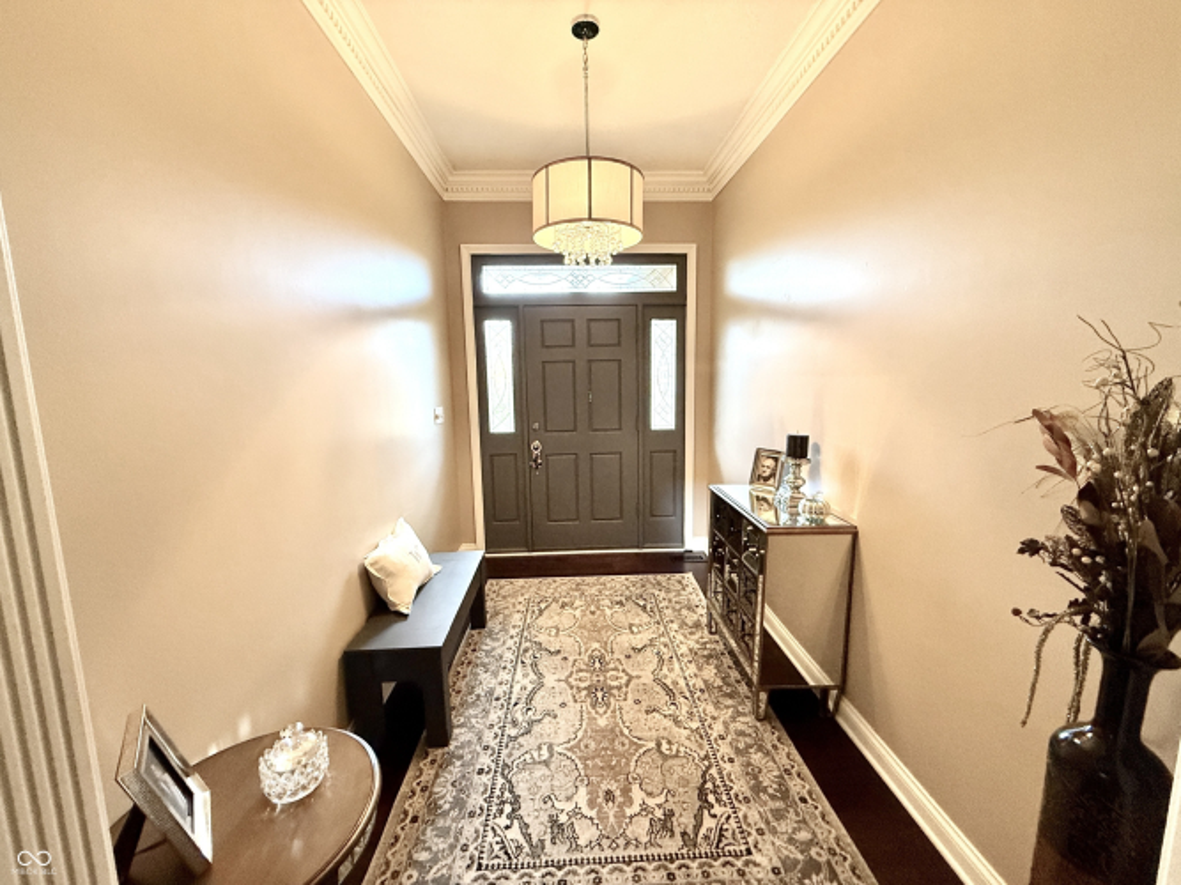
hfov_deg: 102.1
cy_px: 442
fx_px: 478
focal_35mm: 14
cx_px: 590
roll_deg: +1.1
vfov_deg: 85.7
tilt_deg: -8.3
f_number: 2.2
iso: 320
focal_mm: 2.22
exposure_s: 1/60
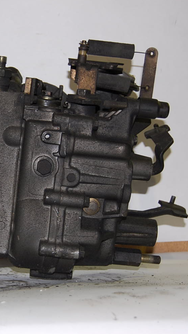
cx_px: -13
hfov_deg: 15.5
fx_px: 674
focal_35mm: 76
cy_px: 166
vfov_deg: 27.9
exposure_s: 1/60
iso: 400
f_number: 4.5
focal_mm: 32
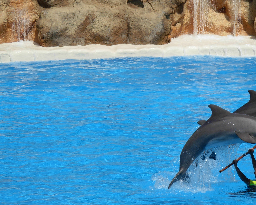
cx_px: 171
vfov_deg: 6.0
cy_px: 111
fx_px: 1955
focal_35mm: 258
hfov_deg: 7.5
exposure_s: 1/912
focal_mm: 29.8
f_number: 5
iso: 79
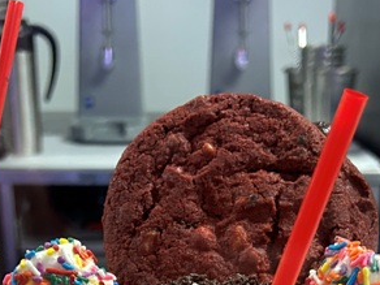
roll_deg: -0.8
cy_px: 409
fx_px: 867
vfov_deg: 17.1
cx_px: 185
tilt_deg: -26.7
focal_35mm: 79
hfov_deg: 24.7
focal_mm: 5.7
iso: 200
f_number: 1.5
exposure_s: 1/60
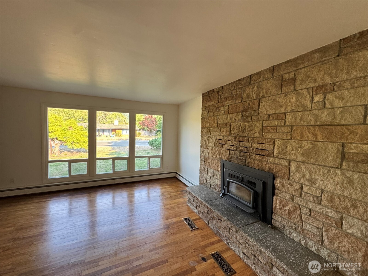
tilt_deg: -3.6
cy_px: 138
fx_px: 149
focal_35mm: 14
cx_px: 184
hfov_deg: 102.1
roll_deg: -1.6
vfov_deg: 85.7
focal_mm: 2.22
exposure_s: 1/120
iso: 250
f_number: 2.2
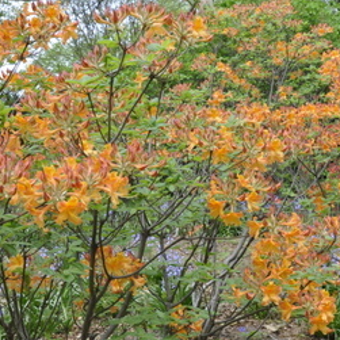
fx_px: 811
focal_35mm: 73
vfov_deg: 23.6
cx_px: 172
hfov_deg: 23.7
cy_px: 221
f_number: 9
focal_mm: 18
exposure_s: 1/80
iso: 200
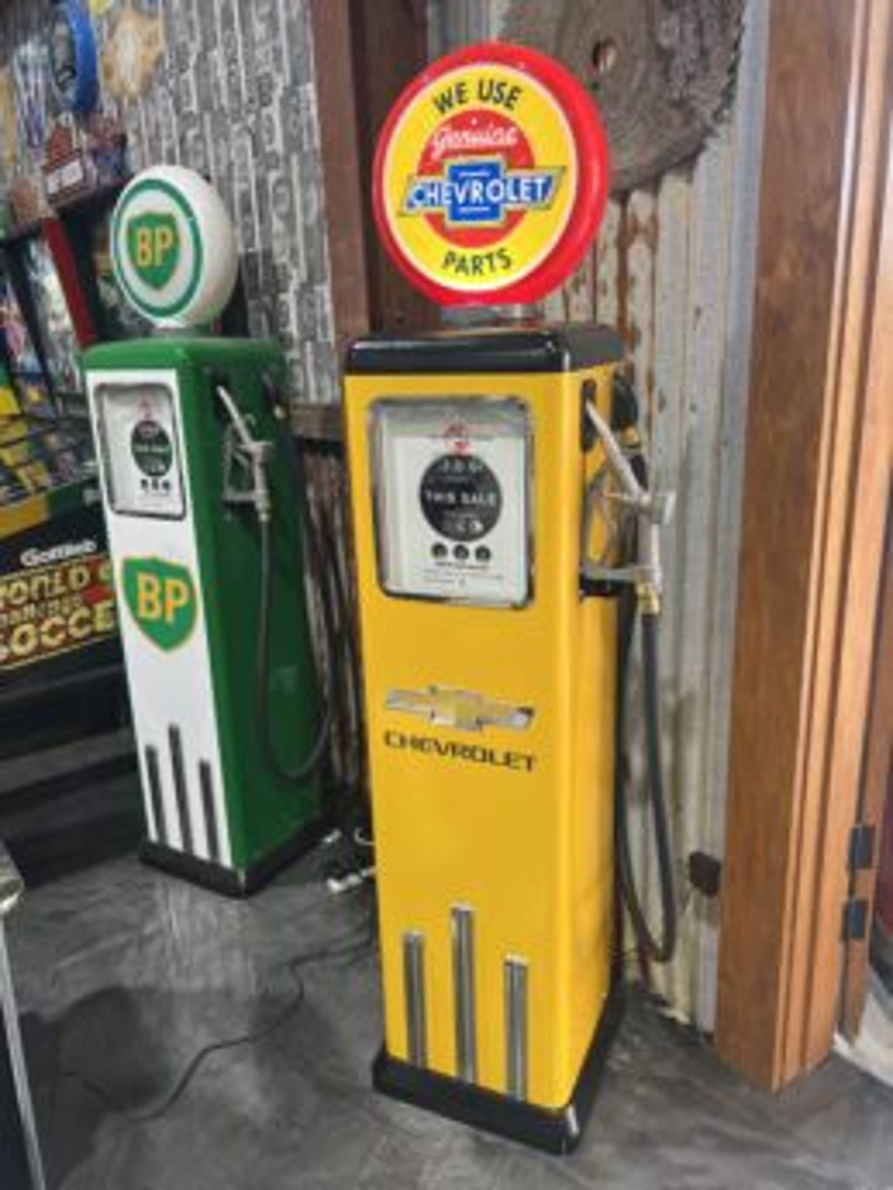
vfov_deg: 67.3
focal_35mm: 26
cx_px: 446
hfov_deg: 53.1
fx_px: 894
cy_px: 595
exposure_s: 1/104
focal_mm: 5.7
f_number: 1.5
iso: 125
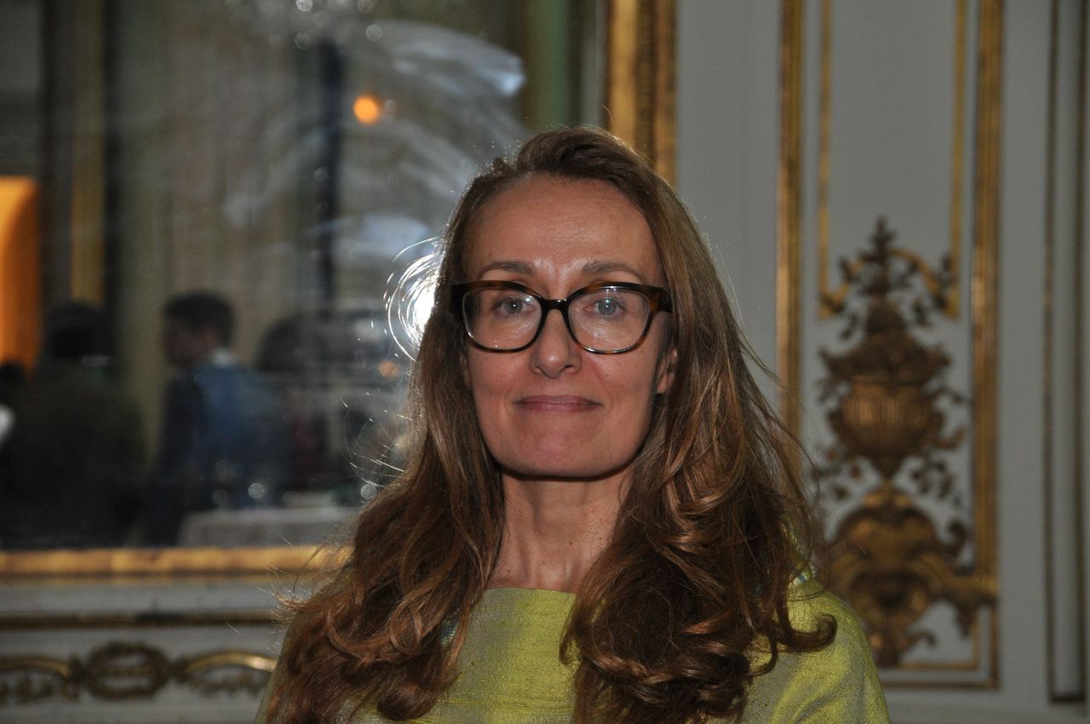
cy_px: 362
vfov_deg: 10.1
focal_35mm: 135
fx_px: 4082
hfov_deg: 15.2
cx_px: 545
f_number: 5.3
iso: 800
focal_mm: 90
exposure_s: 1/60
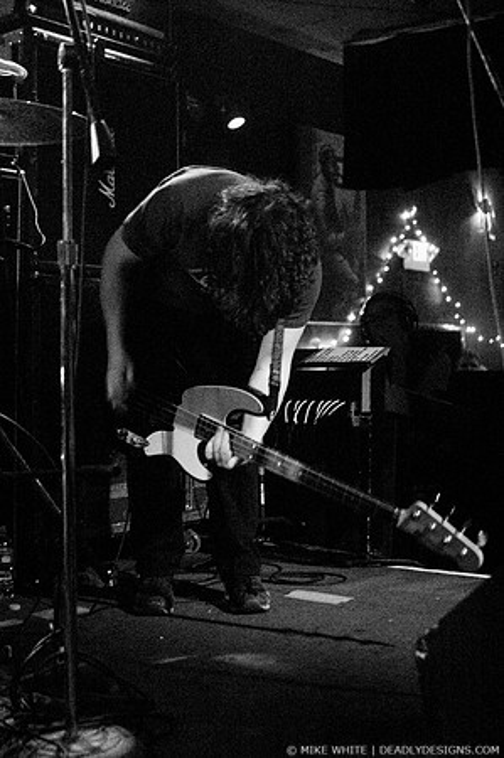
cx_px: 252
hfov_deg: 25.7
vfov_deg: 37.9
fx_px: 1105
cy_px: 379
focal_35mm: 52
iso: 1600
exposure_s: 1/25
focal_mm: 35
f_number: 2.8
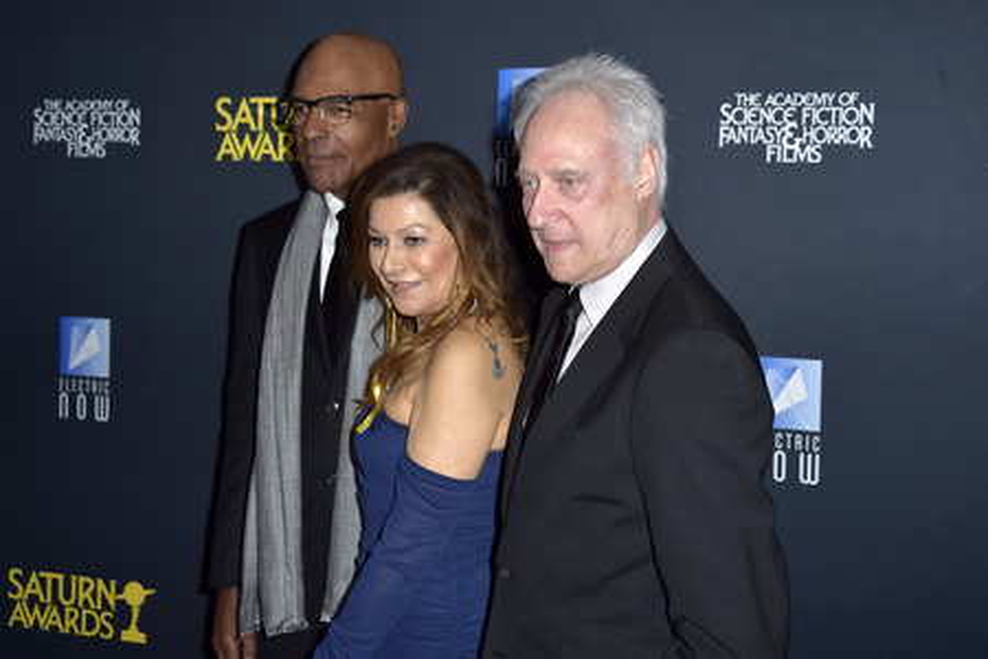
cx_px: 494
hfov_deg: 41.1
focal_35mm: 48
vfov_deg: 28.1
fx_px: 1317
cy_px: 330
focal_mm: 48
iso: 250
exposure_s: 1/250
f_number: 6.3
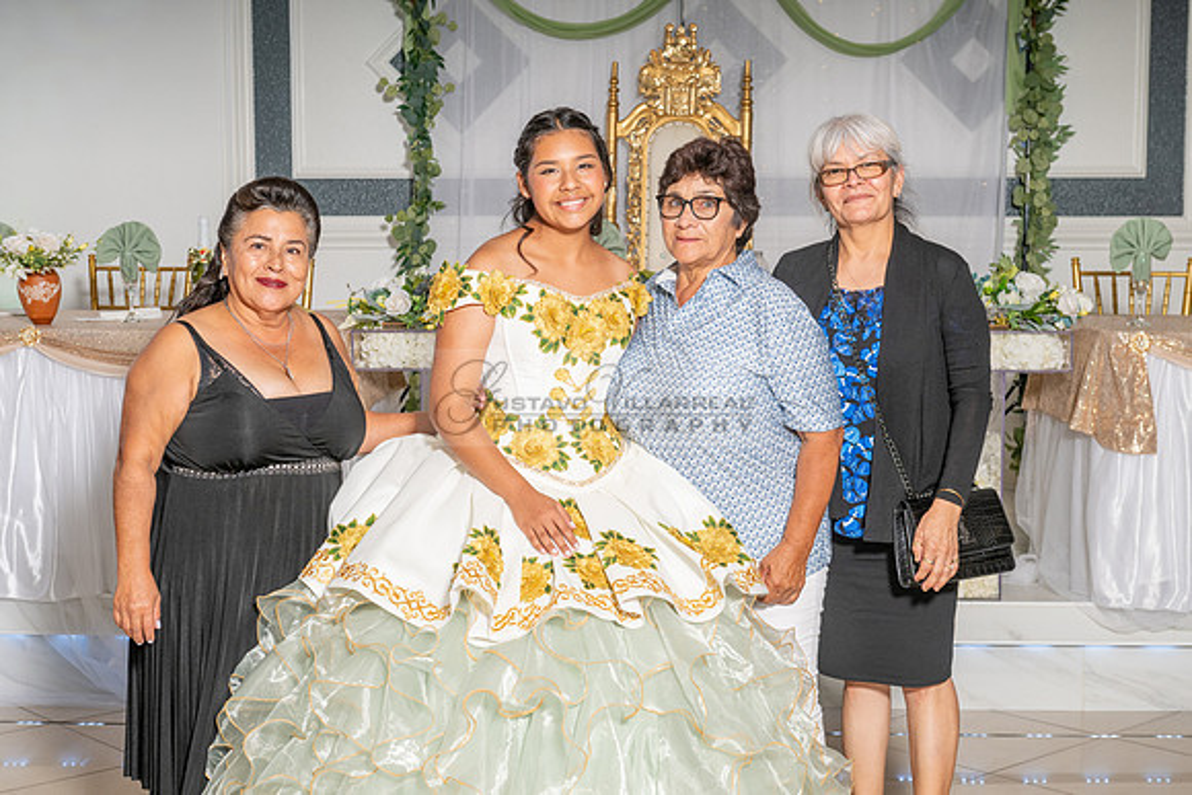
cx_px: 596
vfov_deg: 23.4
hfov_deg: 34.5
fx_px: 1921
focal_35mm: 58
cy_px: 398
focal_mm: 58
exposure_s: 1/200
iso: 200
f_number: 6.3
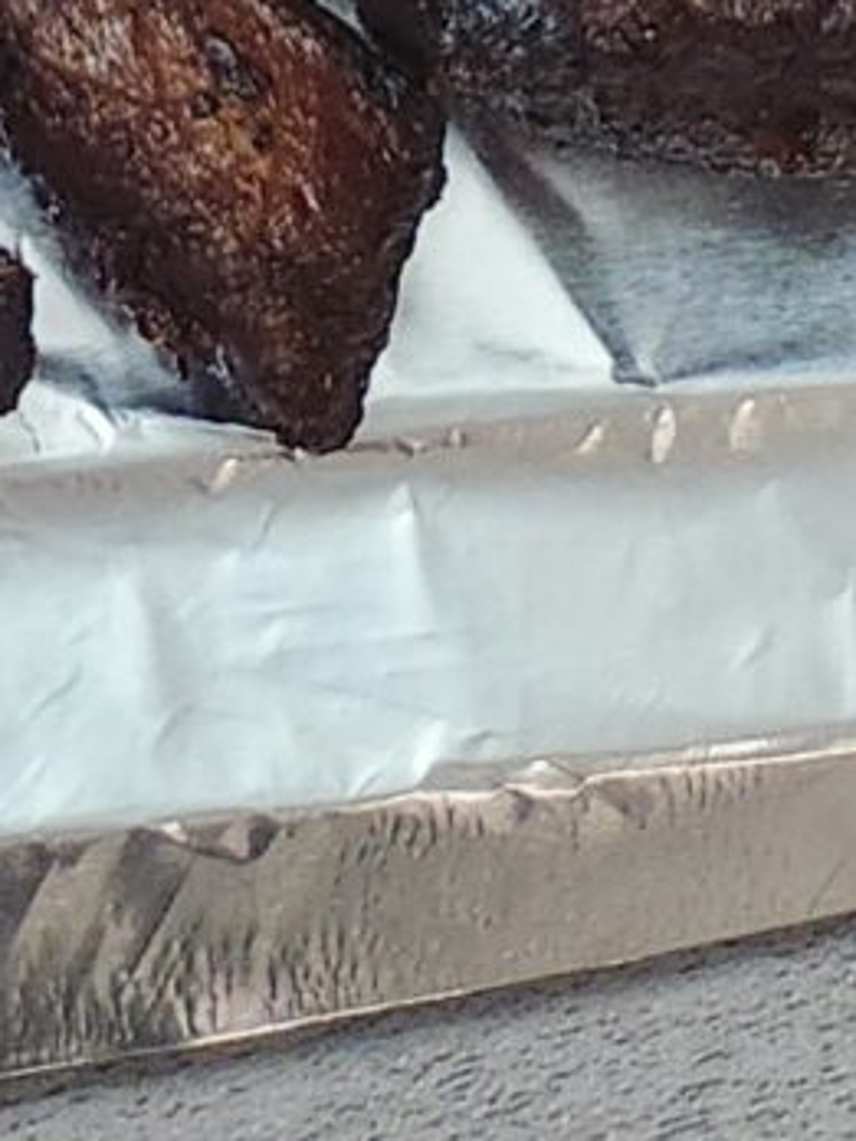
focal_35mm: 169
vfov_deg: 8.3
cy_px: -3026
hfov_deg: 8.2
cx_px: -1082
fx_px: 5572
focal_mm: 5.4
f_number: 1.8
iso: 500
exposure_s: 1/120
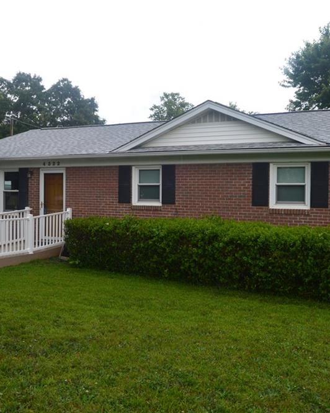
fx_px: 476
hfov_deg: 38.2
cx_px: 159
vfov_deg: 46.8
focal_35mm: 39
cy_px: 202
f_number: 10
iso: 400
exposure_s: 1/200
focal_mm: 18
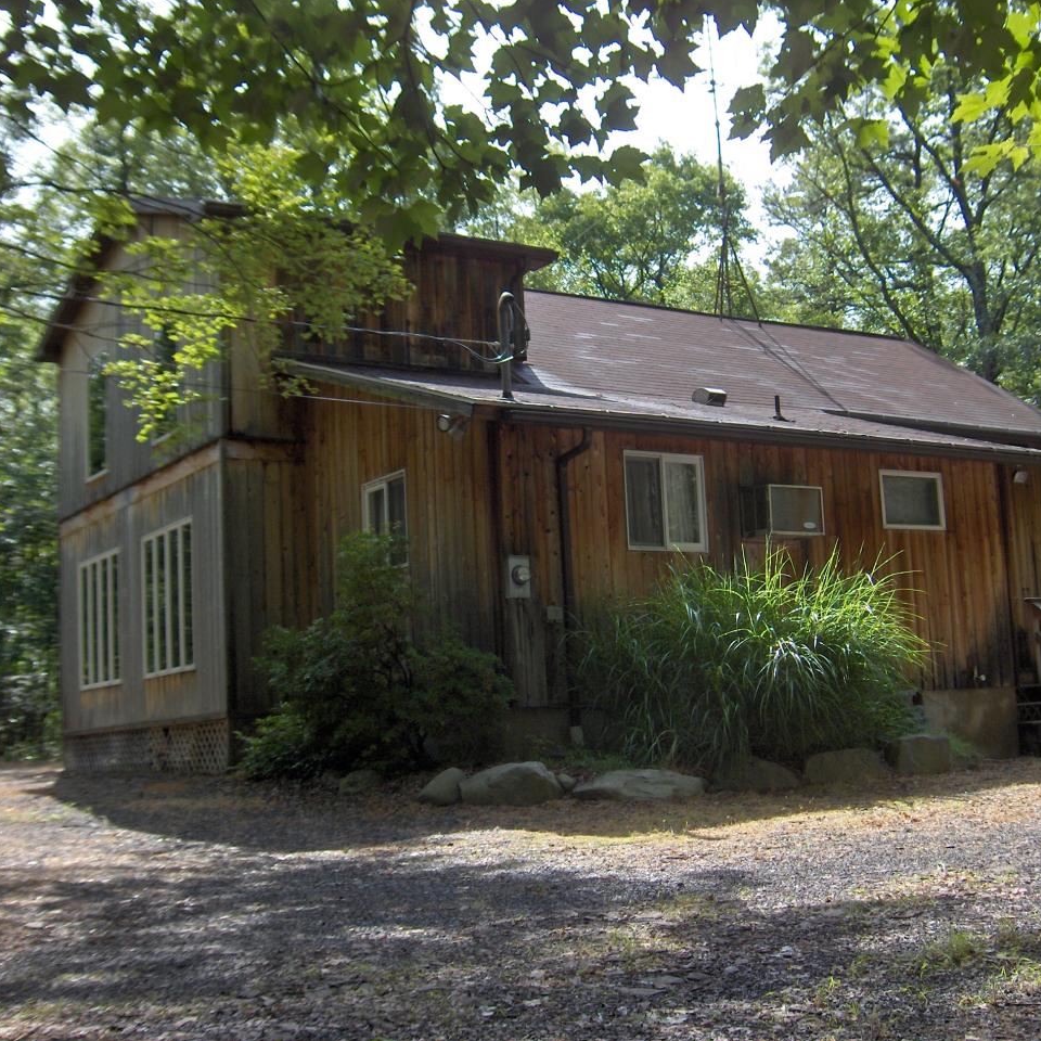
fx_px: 1565
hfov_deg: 36.8
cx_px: 566
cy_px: 520
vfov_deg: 36.8
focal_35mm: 46
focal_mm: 8
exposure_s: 1/441
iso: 100
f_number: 2.8
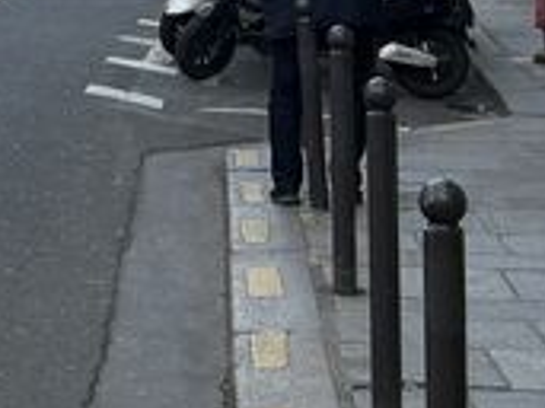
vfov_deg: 10.5
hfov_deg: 13.9
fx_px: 2124
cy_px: -268
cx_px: -220
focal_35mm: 135
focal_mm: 6.76
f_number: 1.78
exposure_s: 1/654
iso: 100
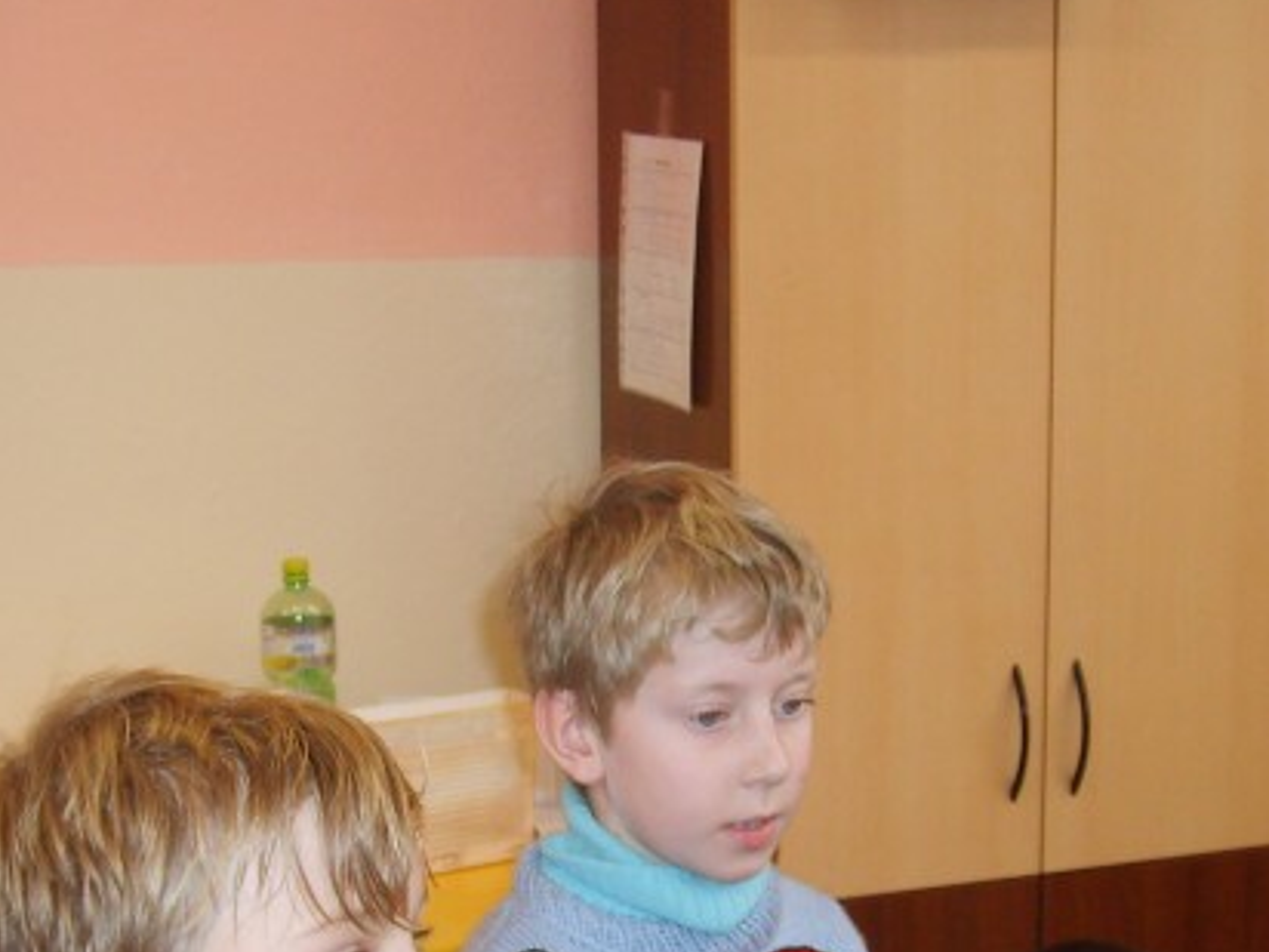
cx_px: 582
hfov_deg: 28.5
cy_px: 755
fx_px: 2493
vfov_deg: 21.4
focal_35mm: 68
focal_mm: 5.8
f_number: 2.8
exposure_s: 1/45
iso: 100
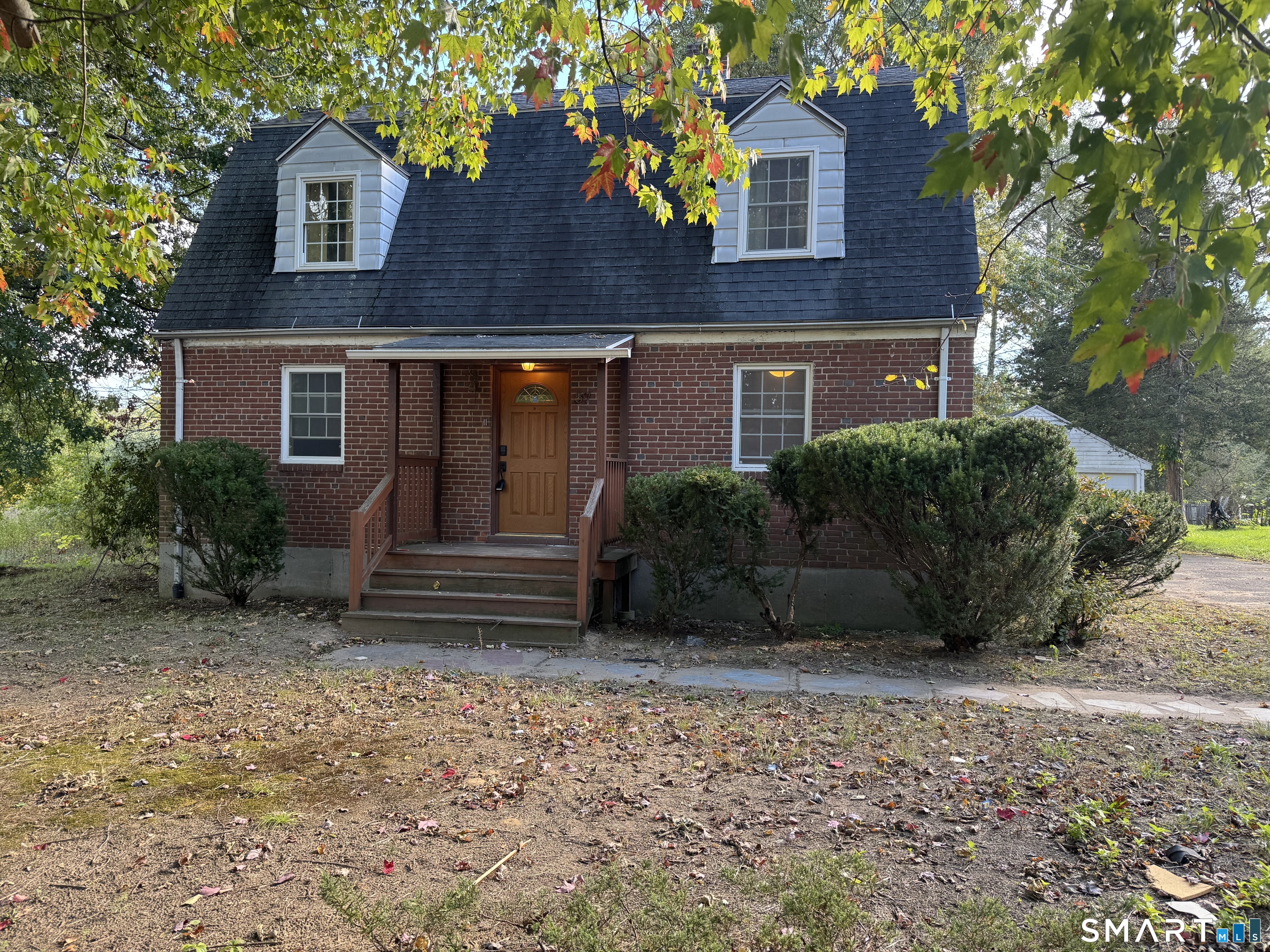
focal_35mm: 24
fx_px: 881
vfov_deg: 56.8
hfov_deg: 71.6
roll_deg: -0.7
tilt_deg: +0.2
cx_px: 635
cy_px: 476
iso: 64
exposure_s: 1/121
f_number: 1.78
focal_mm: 6.76
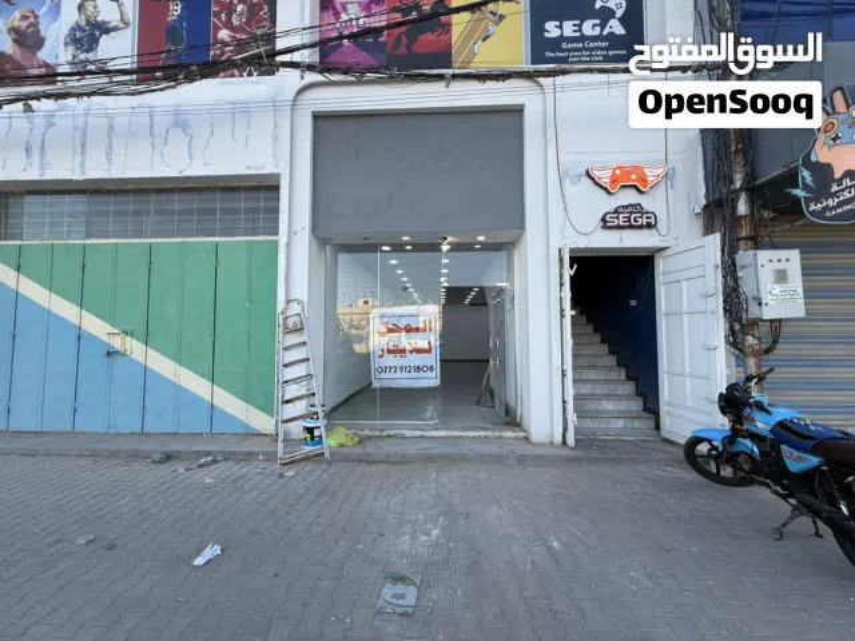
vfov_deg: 85.7
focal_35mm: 14
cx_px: 428
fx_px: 346
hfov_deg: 102.1
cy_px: 320
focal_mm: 2.22
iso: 50
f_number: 2.2
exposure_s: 1/331
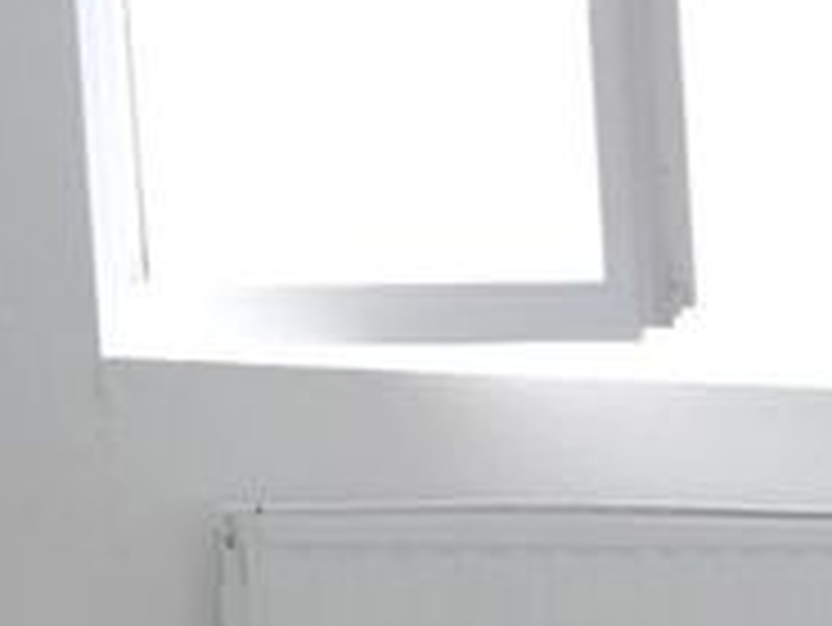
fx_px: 2982
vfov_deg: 11.4
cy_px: 977
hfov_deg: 13.8
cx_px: 1588
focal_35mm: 124
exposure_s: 1/30
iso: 250
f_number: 1.7
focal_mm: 6.3
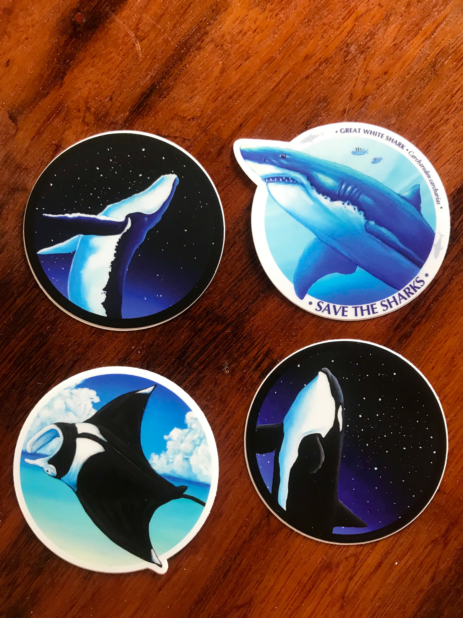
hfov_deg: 49.7
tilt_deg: -86.5
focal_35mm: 28
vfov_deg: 63.4
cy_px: 309
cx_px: 232
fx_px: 499
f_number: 1.8
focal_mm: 3.99
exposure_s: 1/17
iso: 40
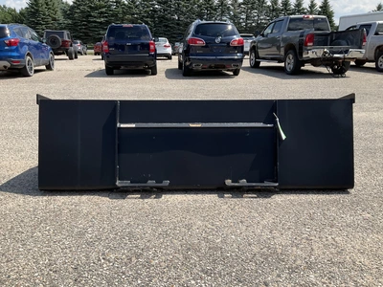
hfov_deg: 61.7
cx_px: 192
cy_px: 144
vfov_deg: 48.2
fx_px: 321
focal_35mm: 29
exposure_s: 1/1786
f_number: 1.8
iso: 25
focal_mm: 3
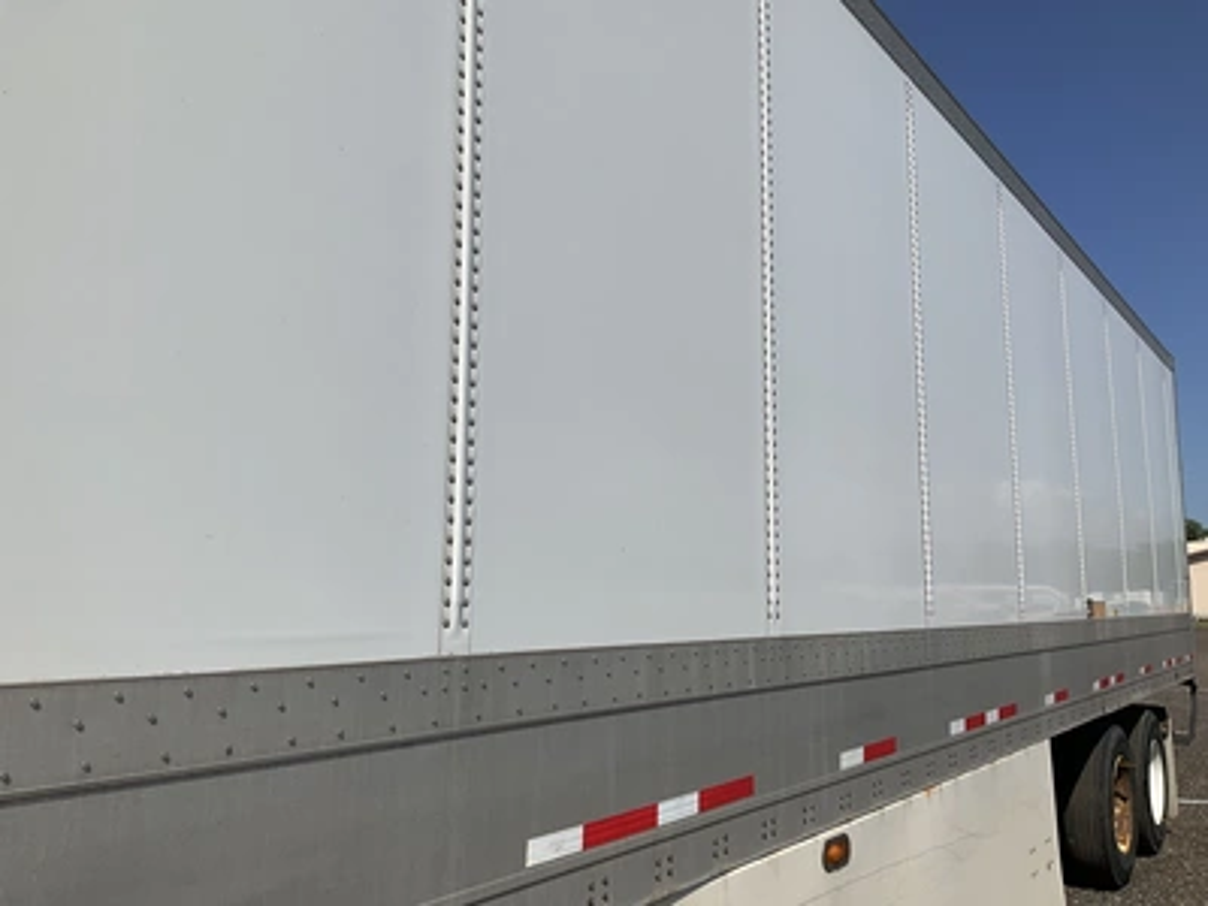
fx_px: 1012
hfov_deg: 61.7
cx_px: 604
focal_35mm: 29
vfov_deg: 48.2
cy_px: 453
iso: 25
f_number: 1.8
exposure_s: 1/4065
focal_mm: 3
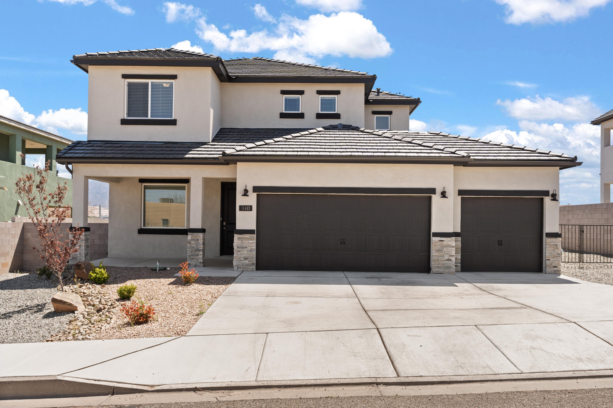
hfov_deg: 58.7
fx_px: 545
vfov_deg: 41.1
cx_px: 306
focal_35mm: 32
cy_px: 204
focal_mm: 32
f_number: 9
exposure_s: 1/160
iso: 320
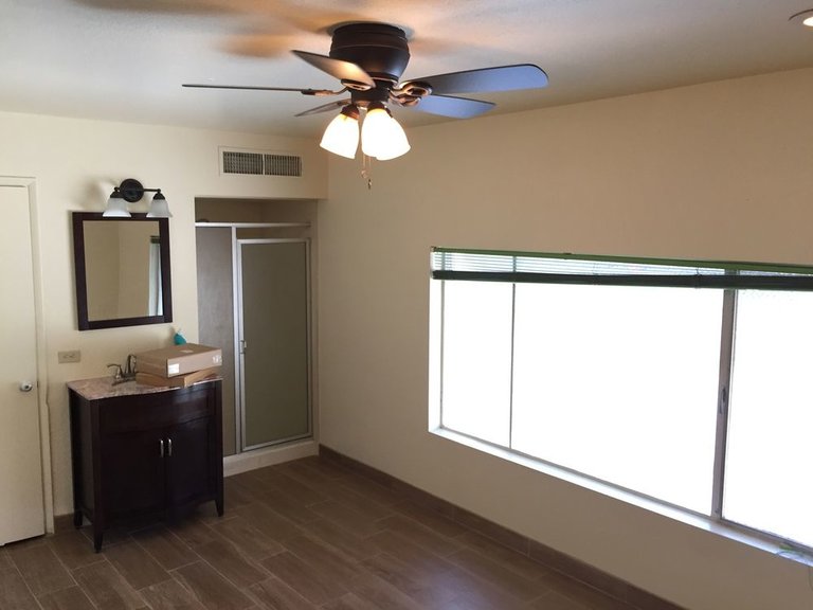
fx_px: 681
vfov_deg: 48.2
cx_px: 406
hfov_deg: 61.7
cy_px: 305
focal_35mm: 29
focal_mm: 4.15
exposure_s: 1/30
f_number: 2.2
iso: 50
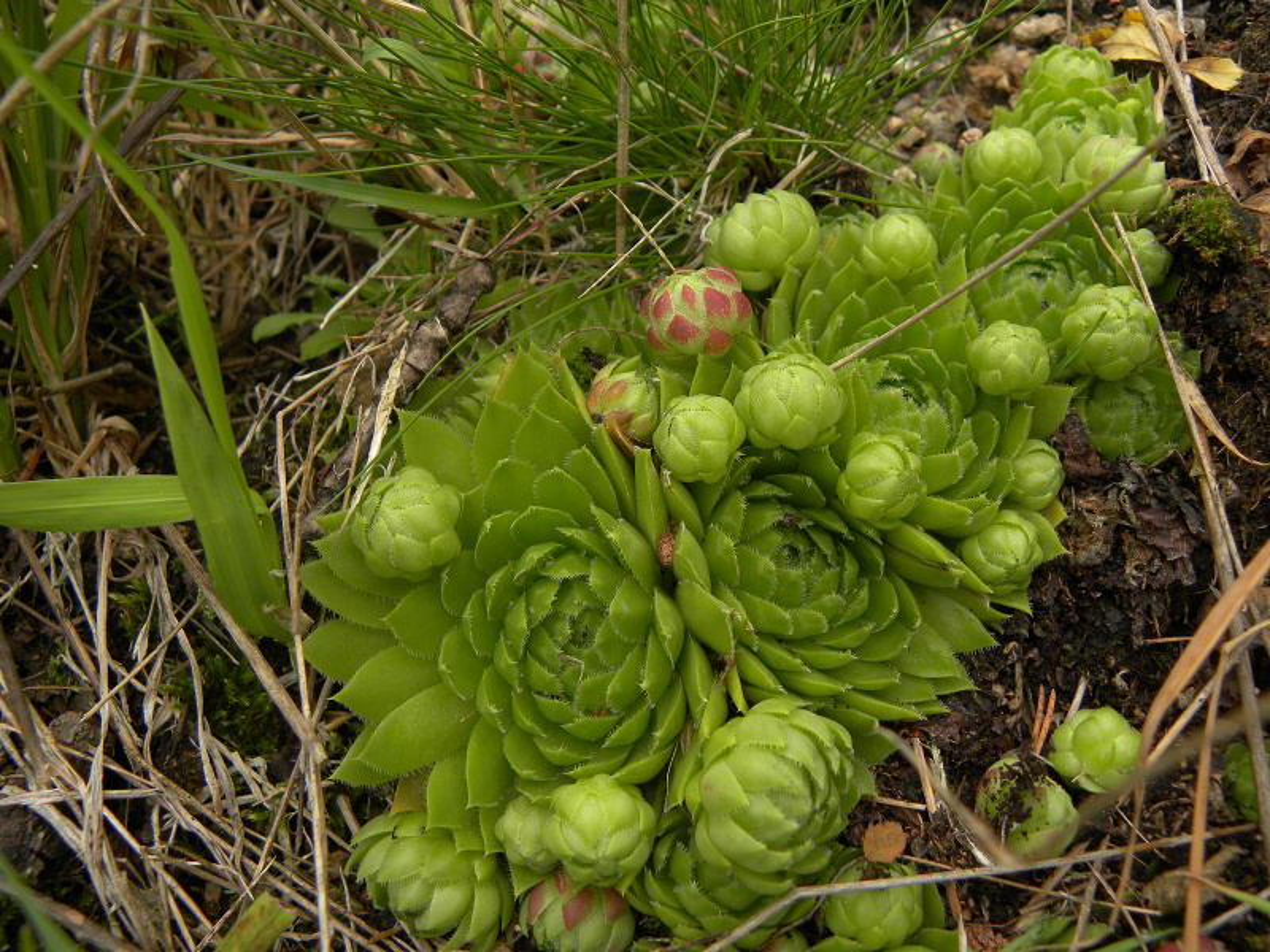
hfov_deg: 61.7
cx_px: 635
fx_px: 1064
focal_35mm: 29
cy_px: 476
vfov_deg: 48.2
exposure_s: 1/125
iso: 100
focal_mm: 5.2
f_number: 2.8
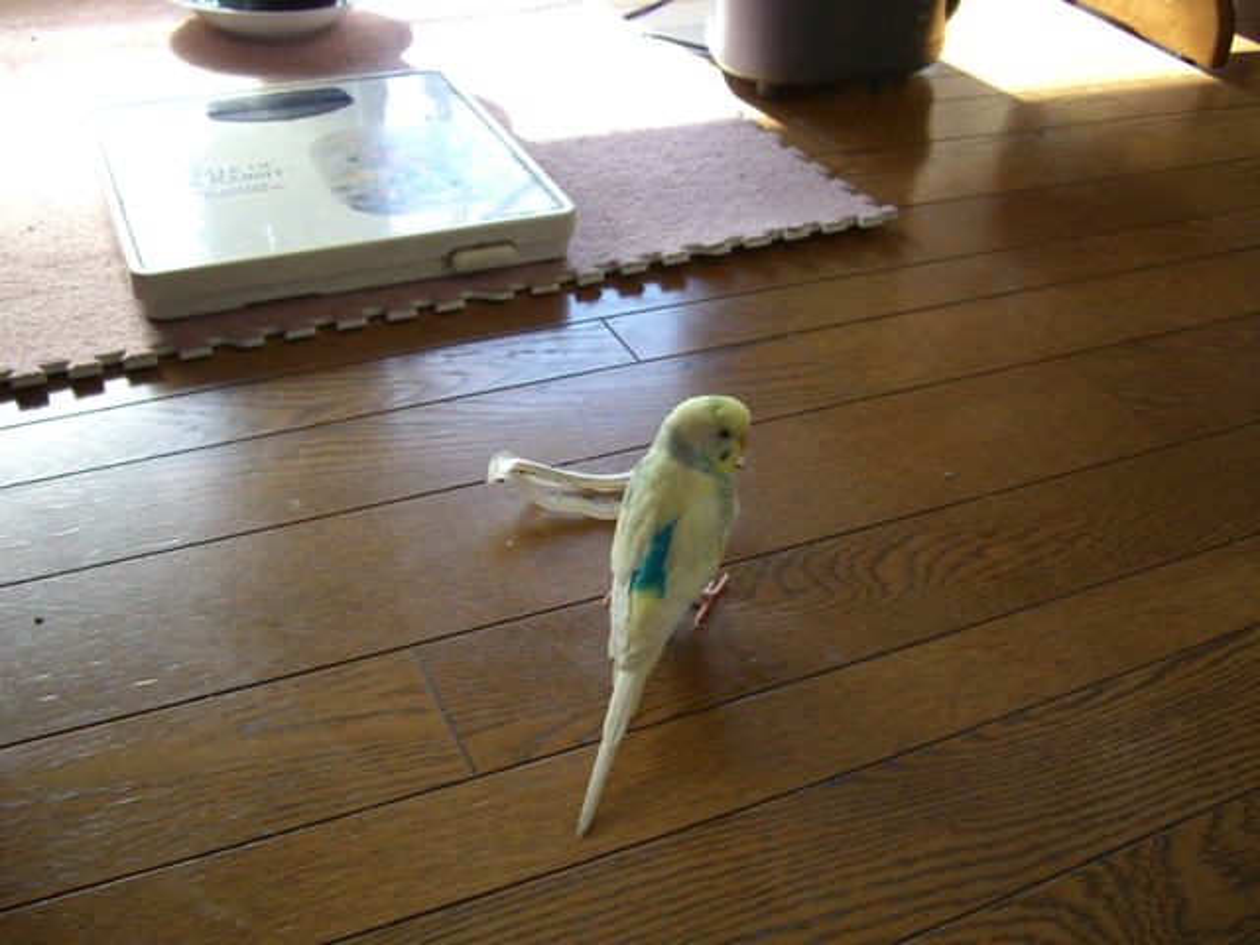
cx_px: 630
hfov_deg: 49.0
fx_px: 1383
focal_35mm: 38
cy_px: 472
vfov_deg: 37.7
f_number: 2.8
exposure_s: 1/125
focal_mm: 7.9
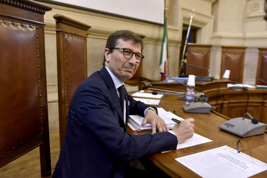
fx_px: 215
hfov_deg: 63.6
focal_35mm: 29
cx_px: 134
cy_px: 89
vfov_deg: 45.0
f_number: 3.5
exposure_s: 1/160
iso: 1600
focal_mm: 29
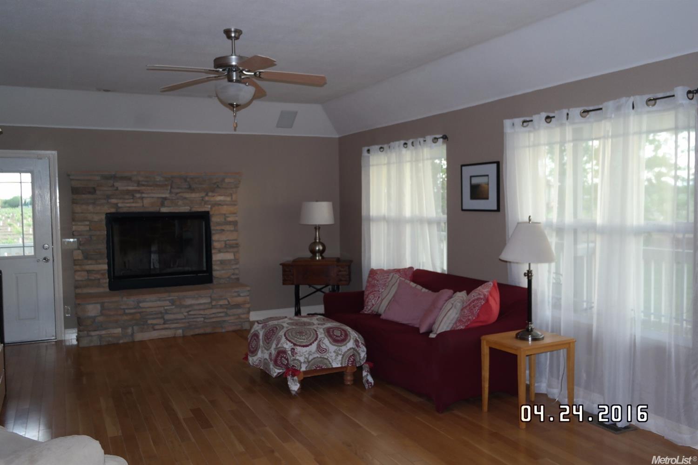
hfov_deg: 61.9
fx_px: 582
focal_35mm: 30
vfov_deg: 43.6
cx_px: 349
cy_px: 232
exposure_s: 1/40
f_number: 3.5
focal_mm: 20
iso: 400
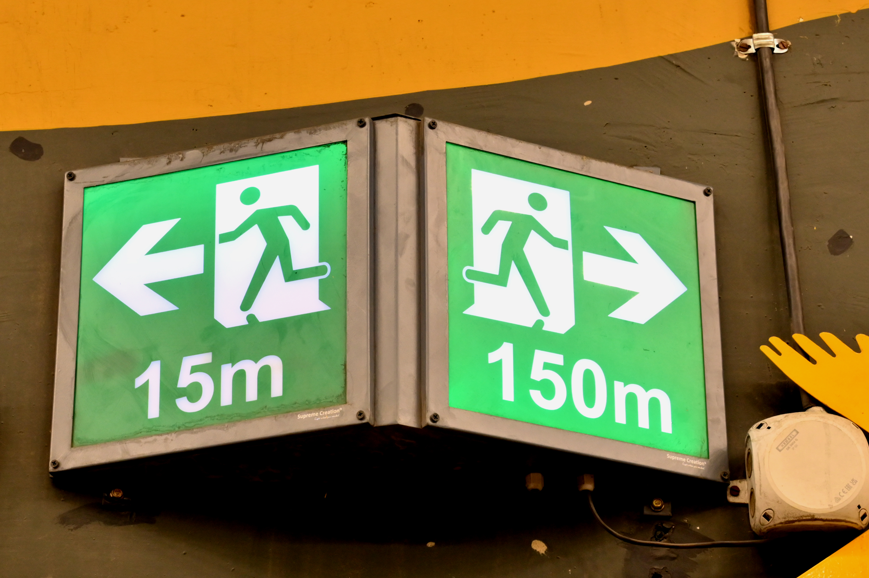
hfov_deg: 20.0
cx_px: 403
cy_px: 367
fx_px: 2460
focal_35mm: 102
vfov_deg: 13.4
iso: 800
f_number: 6.3
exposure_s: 1/125
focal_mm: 52
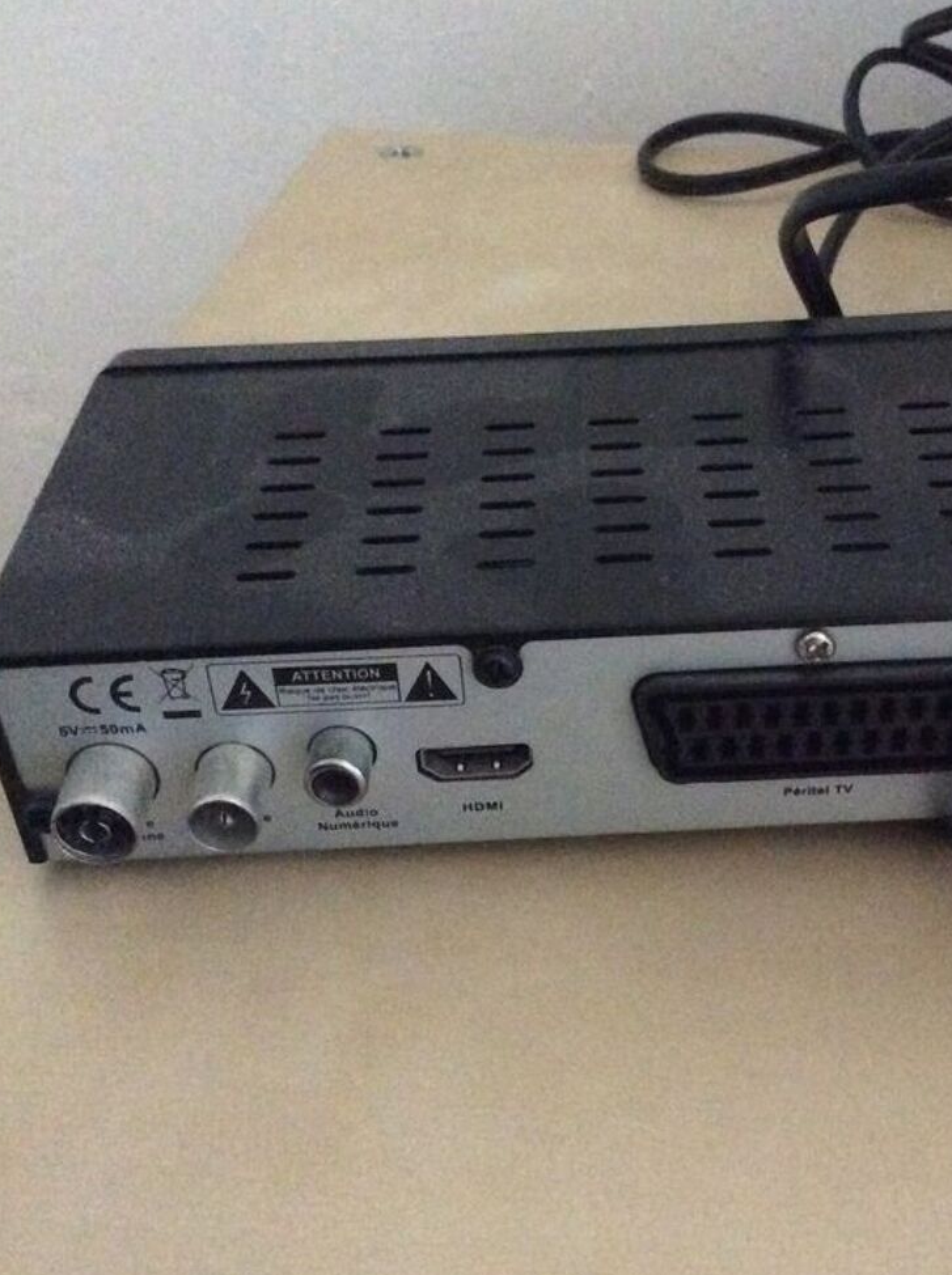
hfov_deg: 32.5
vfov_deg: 43.0
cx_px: 634
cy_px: 704
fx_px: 1618
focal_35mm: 44
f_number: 2.4
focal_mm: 3.3
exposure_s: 1/17
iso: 800
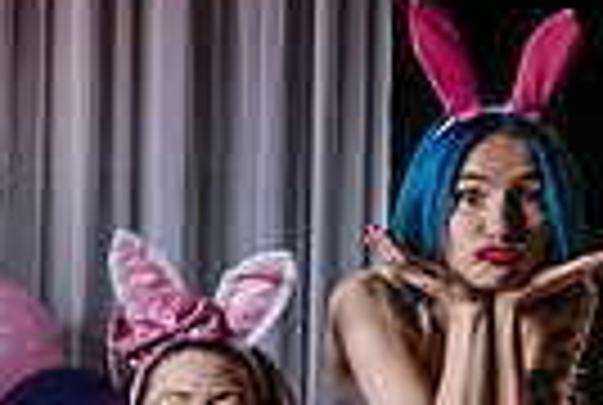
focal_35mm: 166
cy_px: 565
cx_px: -475
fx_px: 2787
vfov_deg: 8.2
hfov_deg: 11.5
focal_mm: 35
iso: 64
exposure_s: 1/200
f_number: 4.5
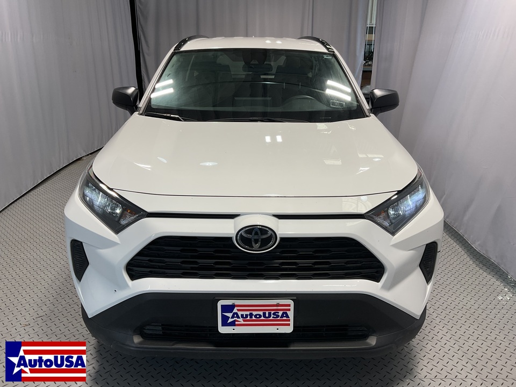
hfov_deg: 61.7
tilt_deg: -18.6
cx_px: 258
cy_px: 194
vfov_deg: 48.2
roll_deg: -0.7
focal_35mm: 29
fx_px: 432
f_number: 1.8
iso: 16
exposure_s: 1/140
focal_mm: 3
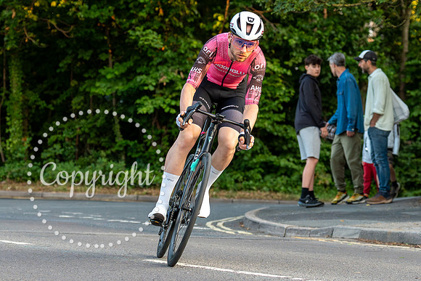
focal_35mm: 142
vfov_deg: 9.6
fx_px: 1662
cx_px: 235
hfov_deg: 14.4
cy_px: 75
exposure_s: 1/800
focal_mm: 70
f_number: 3.5
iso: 1000
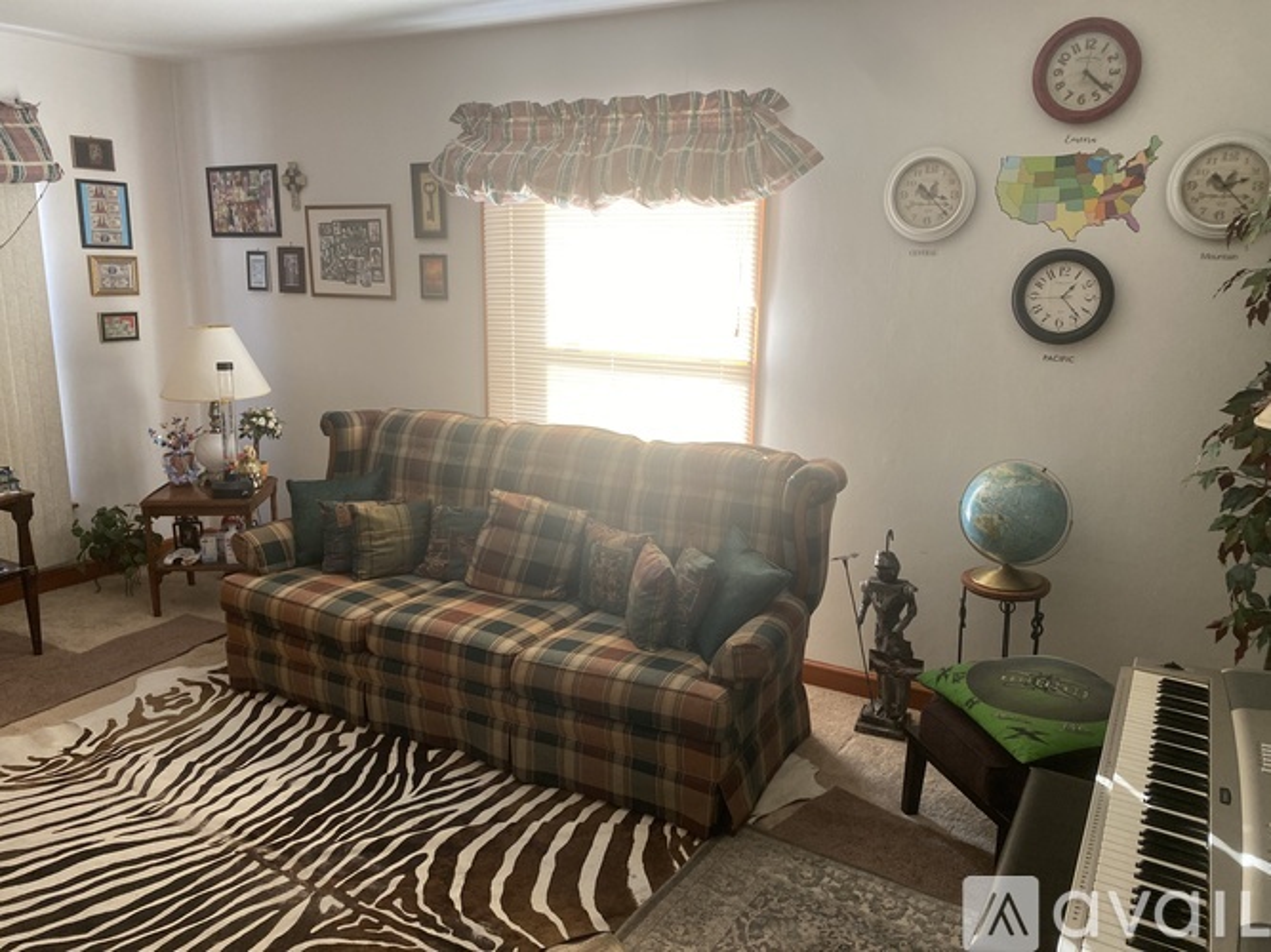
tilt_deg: -13.4
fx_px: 954
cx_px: 636
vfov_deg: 53.0
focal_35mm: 26
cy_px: 476
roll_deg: -1.6
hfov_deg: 67.3
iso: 125
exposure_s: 1/60
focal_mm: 4.25
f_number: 1.8
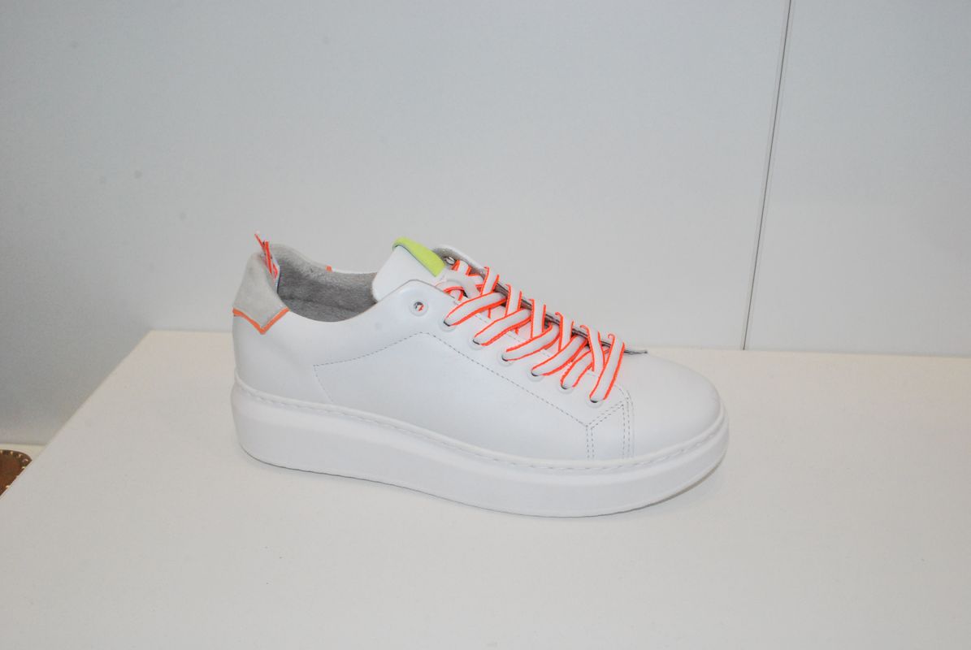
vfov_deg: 40.1
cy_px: 325
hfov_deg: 57.2
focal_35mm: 33
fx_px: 891
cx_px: 486
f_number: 14
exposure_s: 1/200
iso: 1600
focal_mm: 22
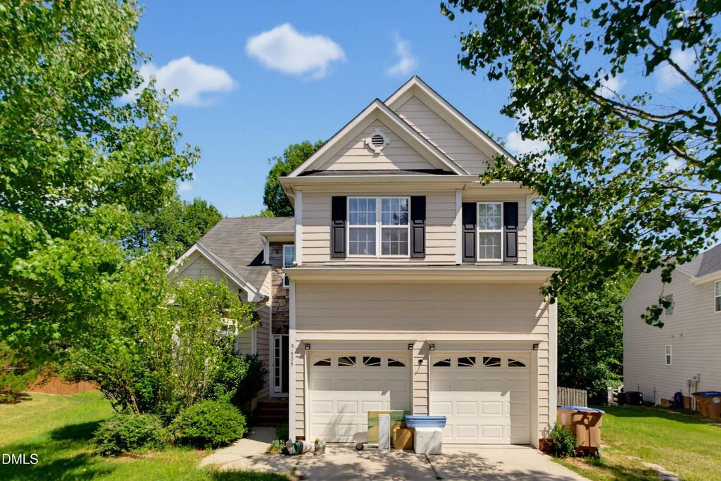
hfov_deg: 96.7
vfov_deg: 73.8
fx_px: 320
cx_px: 360
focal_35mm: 16
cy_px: 240
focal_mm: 16
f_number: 11
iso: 500
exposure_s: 1/250
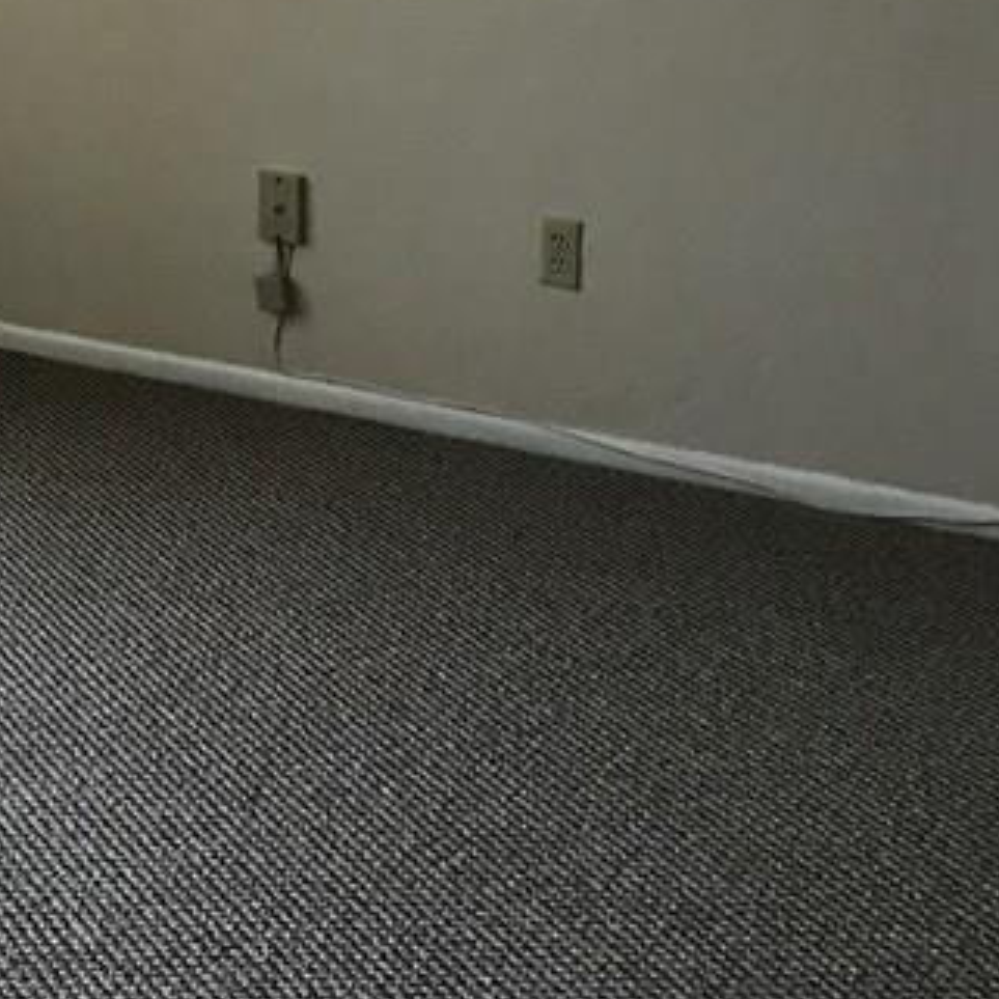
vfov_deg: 20.7
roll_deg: -1.0
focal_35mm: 79
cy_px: -146
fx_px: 2579
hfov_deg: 21.7
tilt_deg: -6.1
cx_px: 227
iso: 40
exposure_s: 1/20
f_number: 1.8
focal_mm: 3.99
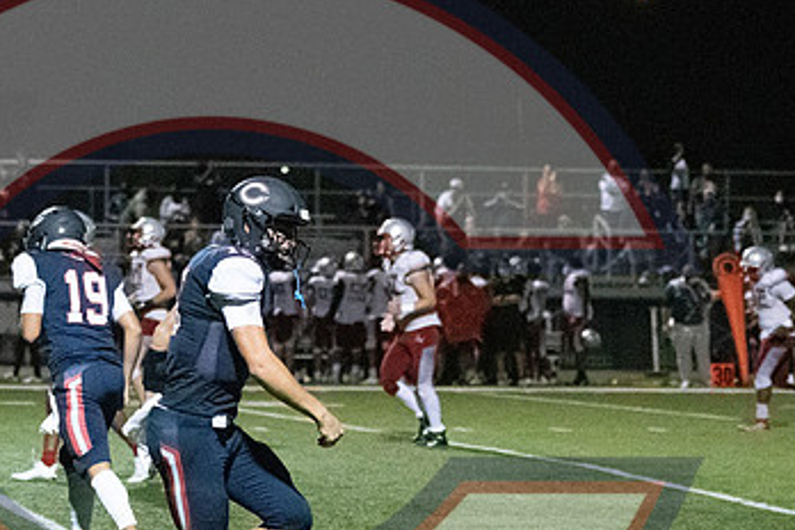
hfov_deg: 11.7
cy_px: 364
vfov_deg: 7.8
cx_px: 201
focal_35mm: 175
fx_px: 3864
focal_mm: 70
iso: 36000
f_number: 2.8
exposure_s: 1/3200
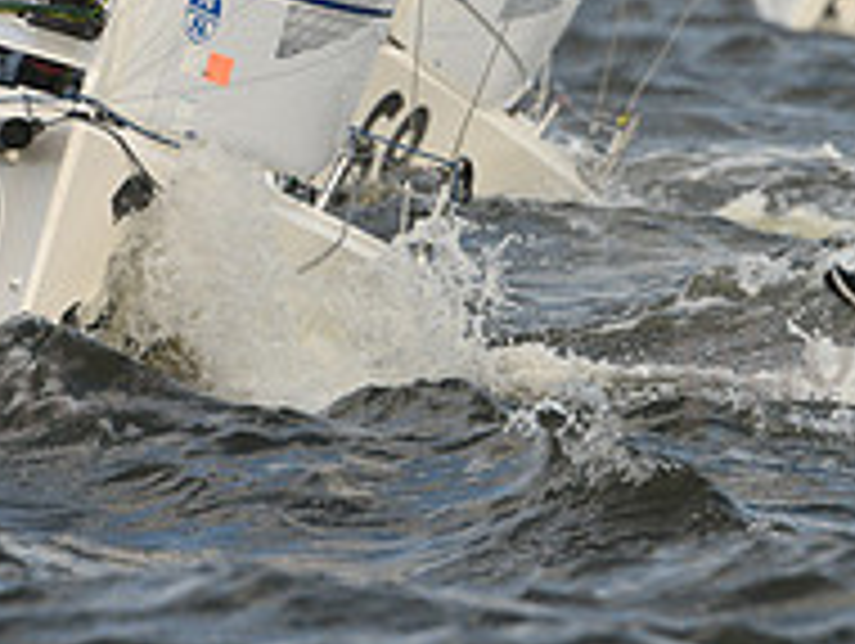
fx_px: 29034
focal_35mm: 1174
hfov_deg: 1.7
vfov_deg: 1.3
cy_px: 137
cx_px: 441
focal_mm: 400
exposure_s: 1/1000
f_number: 7.1
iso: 320
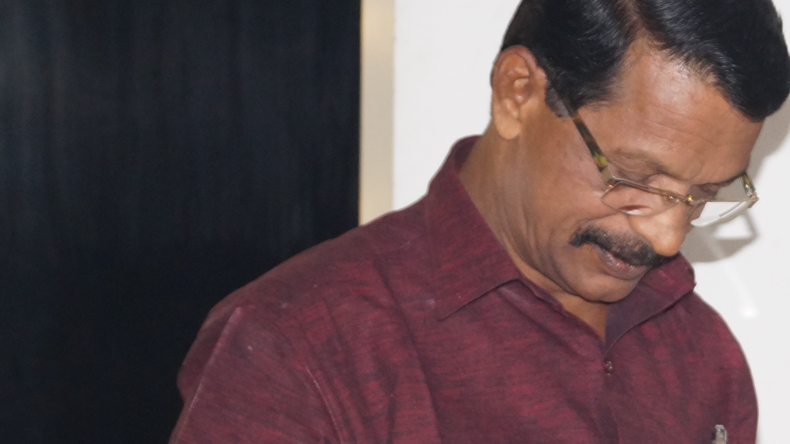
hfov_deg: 10.8
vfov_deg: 6.2
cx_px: 992
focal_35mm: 194
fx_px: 4074
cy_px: 535
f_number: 5.6
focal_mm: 45
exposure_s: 1/80
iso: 800
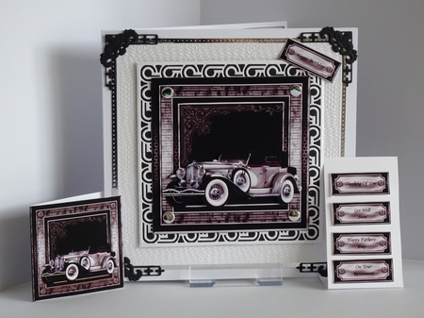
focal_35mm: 88
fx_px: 1077
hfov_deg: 22.3
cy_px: 159
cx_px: 212
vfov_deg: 16.8
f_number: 5
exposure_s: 1/100
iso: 500
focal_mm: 14.99
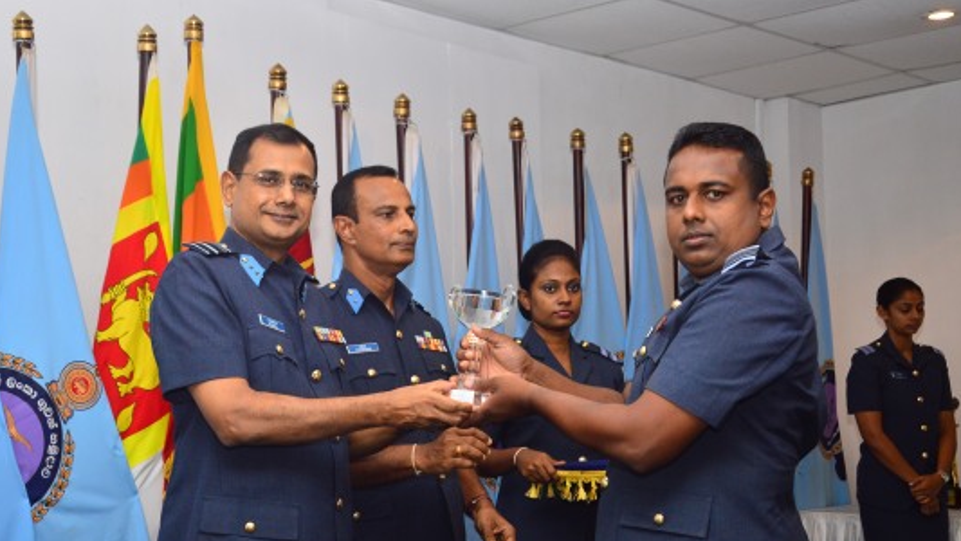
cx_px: 444
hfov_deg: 39.1
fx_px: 1351
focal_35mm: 53
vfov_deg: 22.6
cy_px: 343
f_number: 5
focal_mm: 30
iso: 400
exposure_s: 1/100
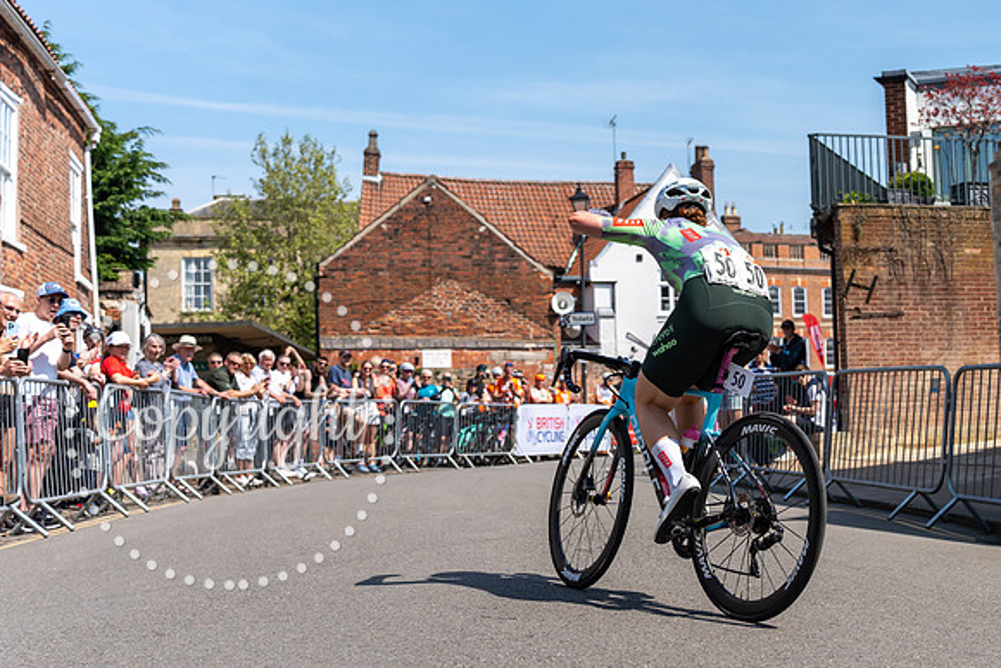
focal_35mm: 55
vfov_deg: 24.5
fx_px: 1537
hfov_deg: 35.5
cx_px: 718
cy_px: 335
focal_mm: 35
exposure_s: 1/2500
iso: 160
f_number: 3.5
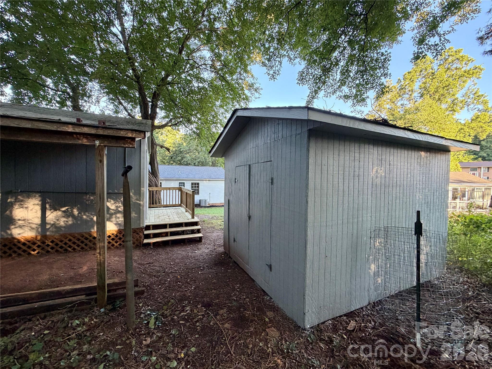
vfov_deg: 85.7
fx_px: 199
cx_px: 246
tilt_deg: -0.6
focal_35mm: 14
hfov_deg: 102.1
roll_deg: -0.6
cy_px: 184
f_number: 2.2
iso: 250
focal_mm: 2.22
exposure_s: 1/121
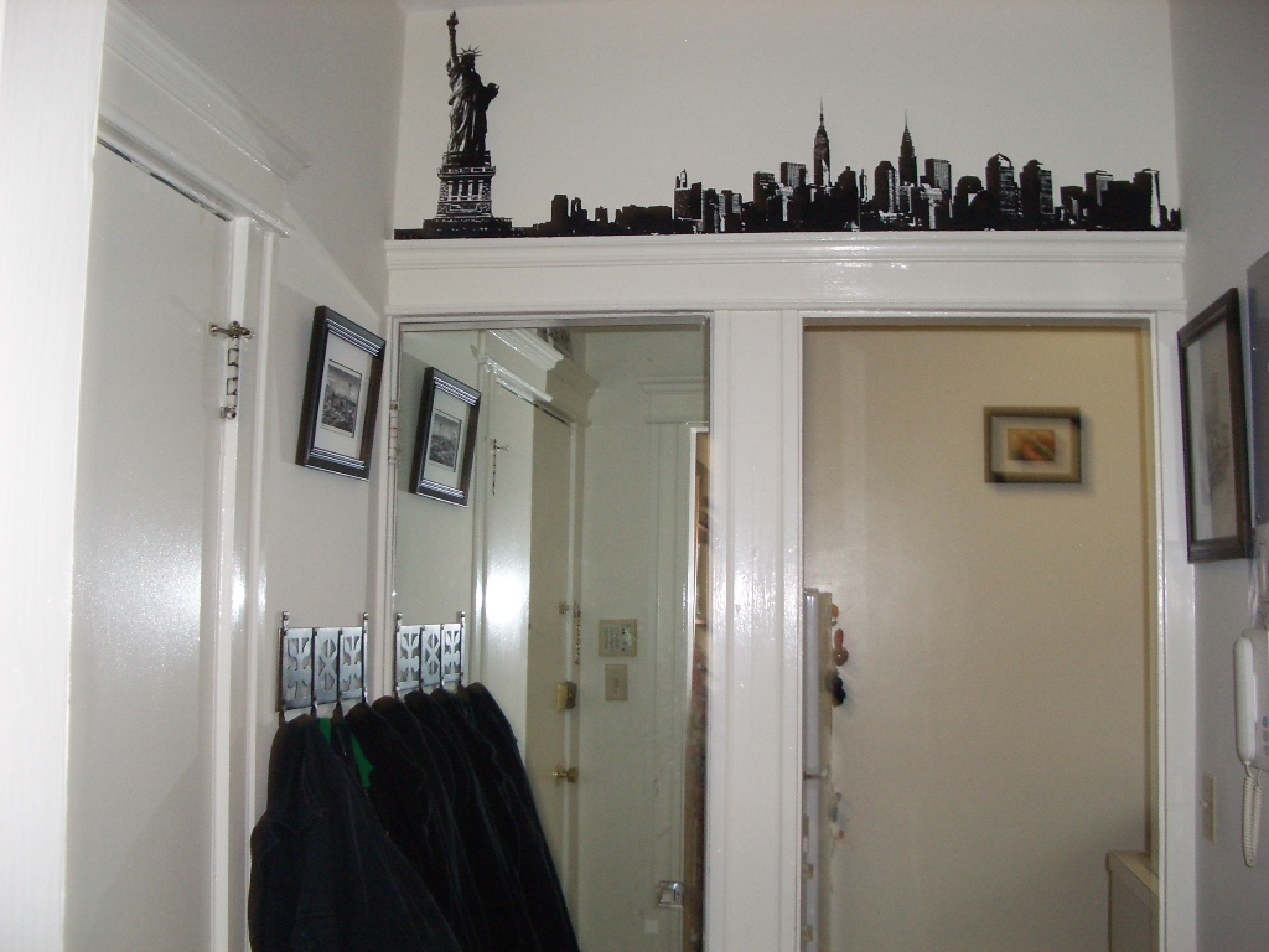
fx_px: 1283
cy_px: 476
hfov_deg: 52.6
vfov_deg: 40.7
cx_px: 634
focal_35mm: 35
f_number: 2.6
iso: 200
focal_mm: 5.8
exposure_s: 1/60
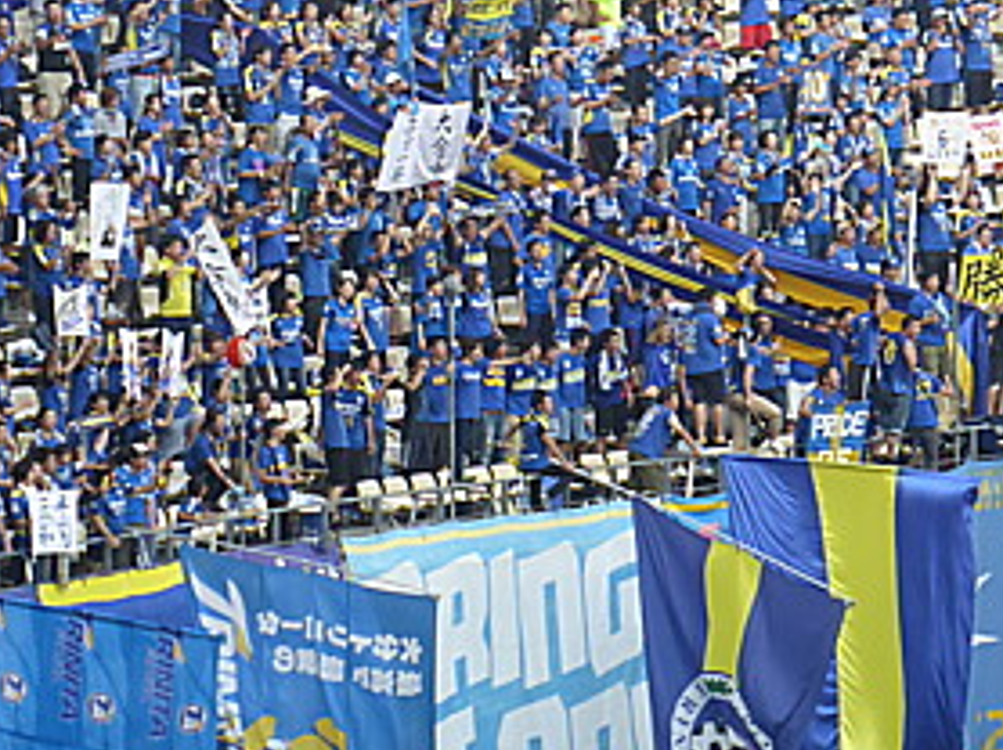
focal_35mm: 323
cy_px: 245
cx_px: 419
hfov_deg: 6.1
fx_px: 9351
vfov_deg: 4.6
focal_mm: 33.3
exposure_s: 1/80
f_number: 5.5
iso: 160
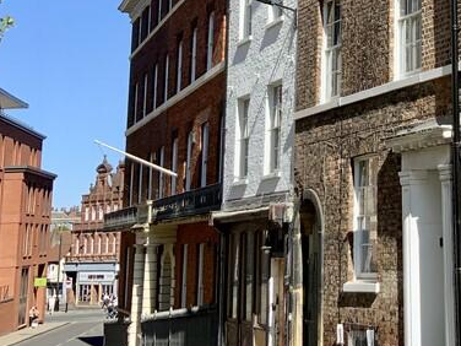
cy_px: -50
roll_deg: +1.9
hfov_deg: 22.9
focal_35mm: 79
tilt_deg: +14.5
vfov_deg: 17.9
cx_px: 539
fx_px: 1052
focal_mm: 3
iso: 16
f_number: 1.8
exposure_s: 1/1195
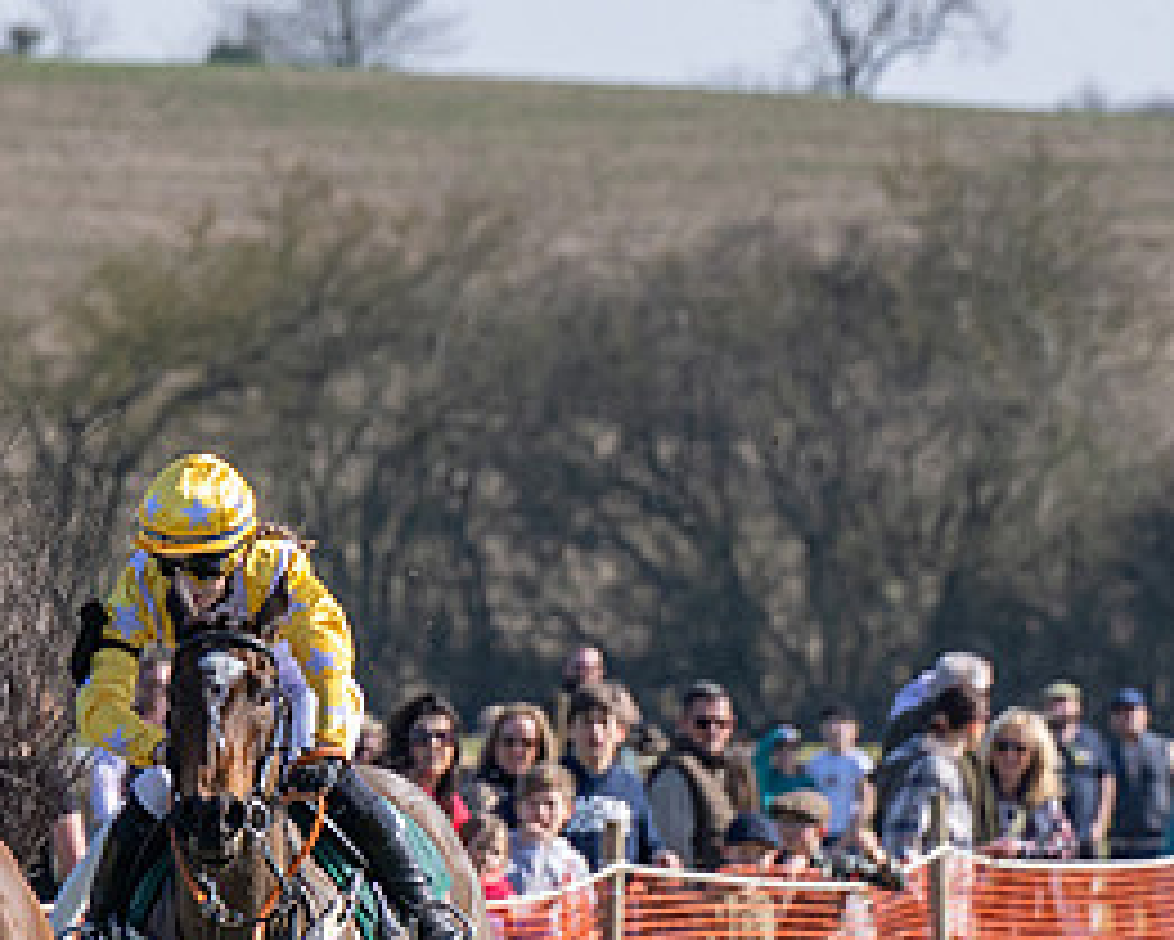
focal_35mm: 697
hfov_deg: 2.8
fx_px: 24227
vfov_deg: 2.2
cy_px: 750
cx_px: -299
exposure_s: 1/2000
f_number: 4
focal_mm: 130
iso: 200
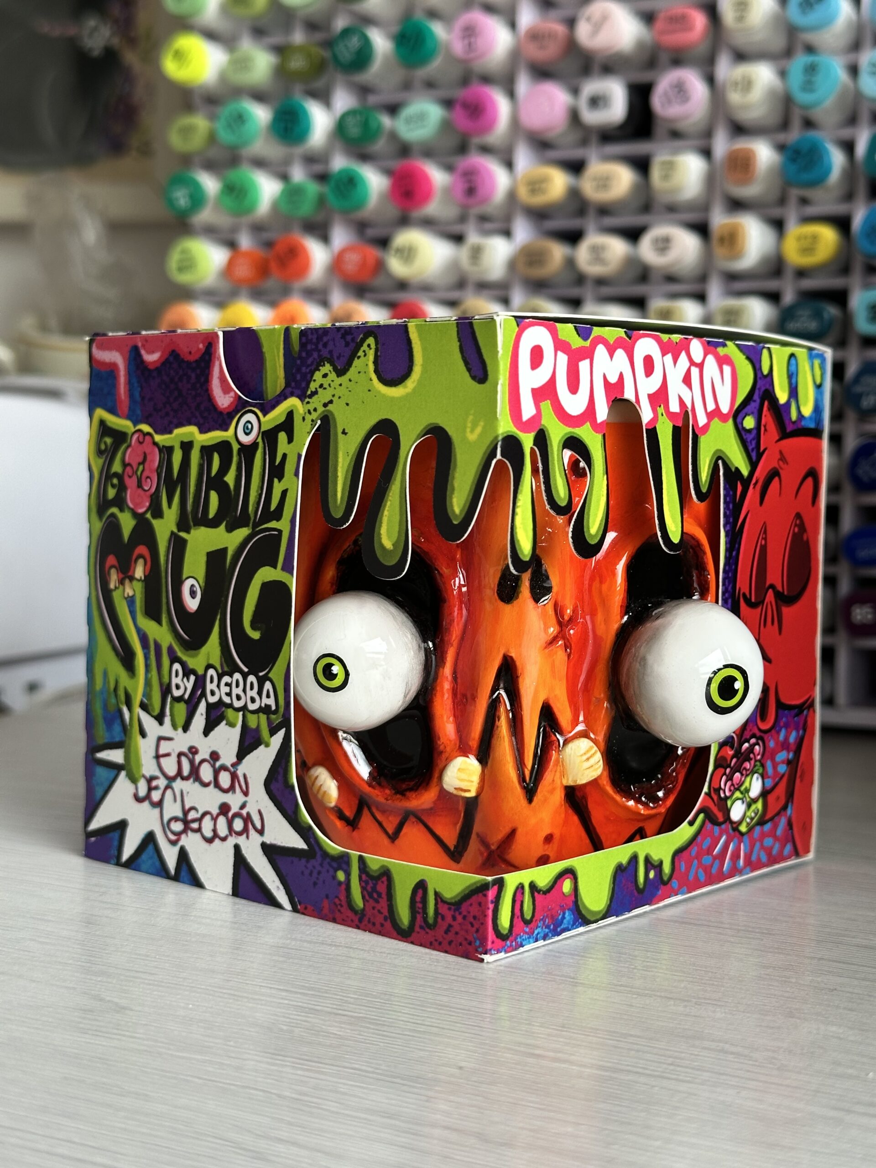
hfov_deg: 30.3
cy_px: 584
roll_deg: -1.9
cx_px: 438
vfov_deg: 39.7
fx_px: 1620
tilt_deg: -2.8
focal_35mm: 48
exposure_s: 1/97
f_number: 1.78
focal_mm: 6.86
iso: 80
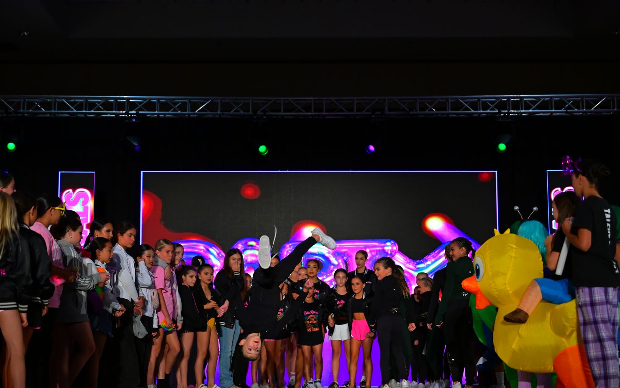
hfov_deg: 31.1
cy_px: 203
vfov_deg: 19.7
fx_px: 1115
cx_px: 311
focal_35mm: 66
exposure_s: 1/1000
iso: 3200
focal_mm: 64
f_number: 3.2
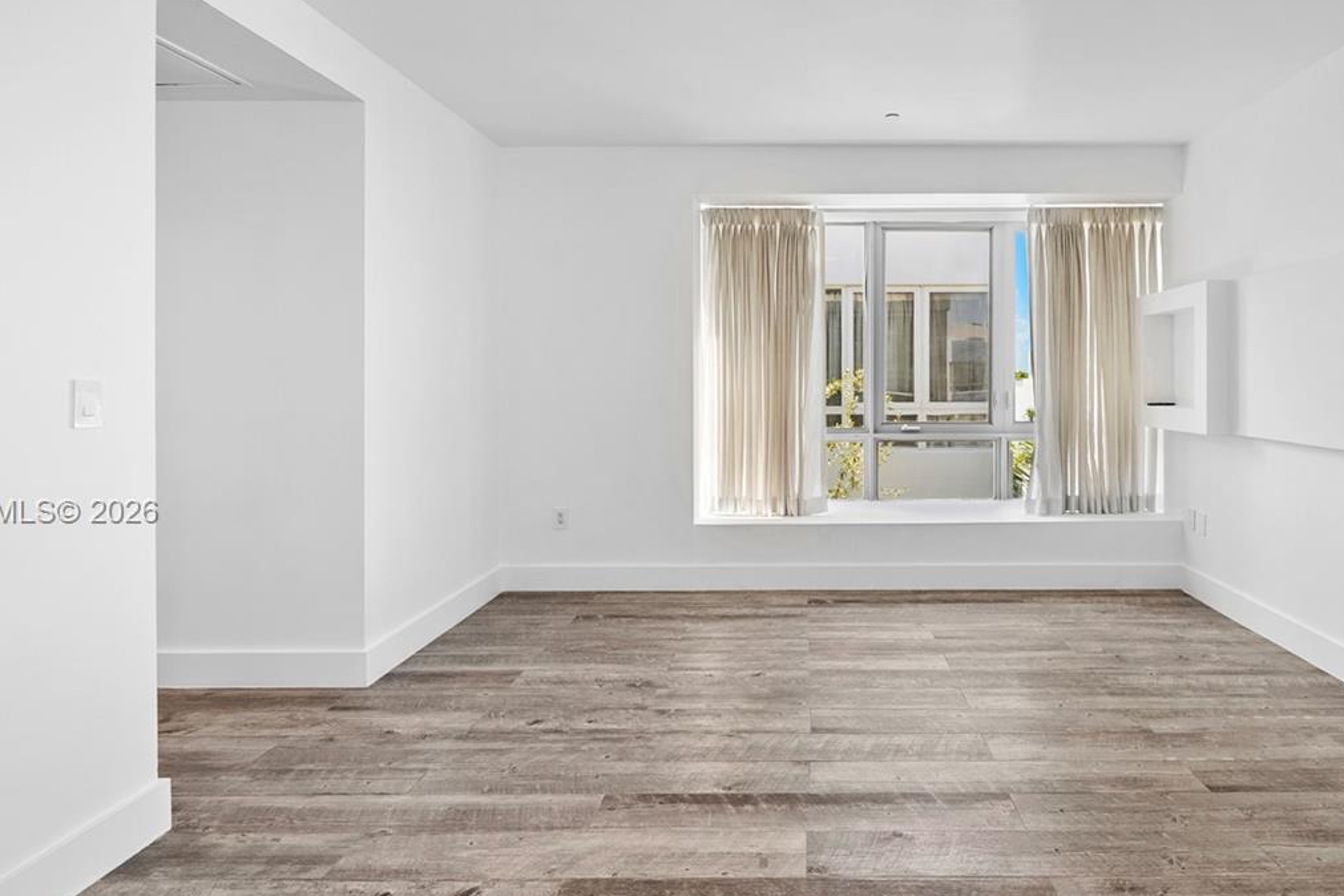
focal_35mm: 19
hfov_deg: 85.8
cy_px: 514
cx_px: 807
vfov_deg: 64.2
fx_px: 709
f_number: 8
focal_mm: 12
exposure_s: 1/13
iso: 400
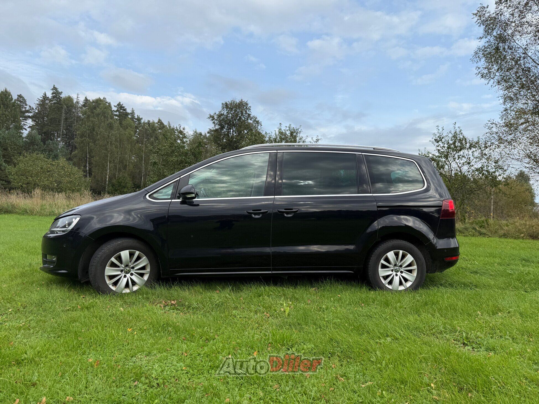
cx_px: 270
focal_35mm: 24
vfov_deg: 56.8
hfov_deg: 71.6
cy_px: 202
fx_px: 374
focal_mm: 6.76
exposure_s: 1/2611
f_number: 1.78
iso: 80
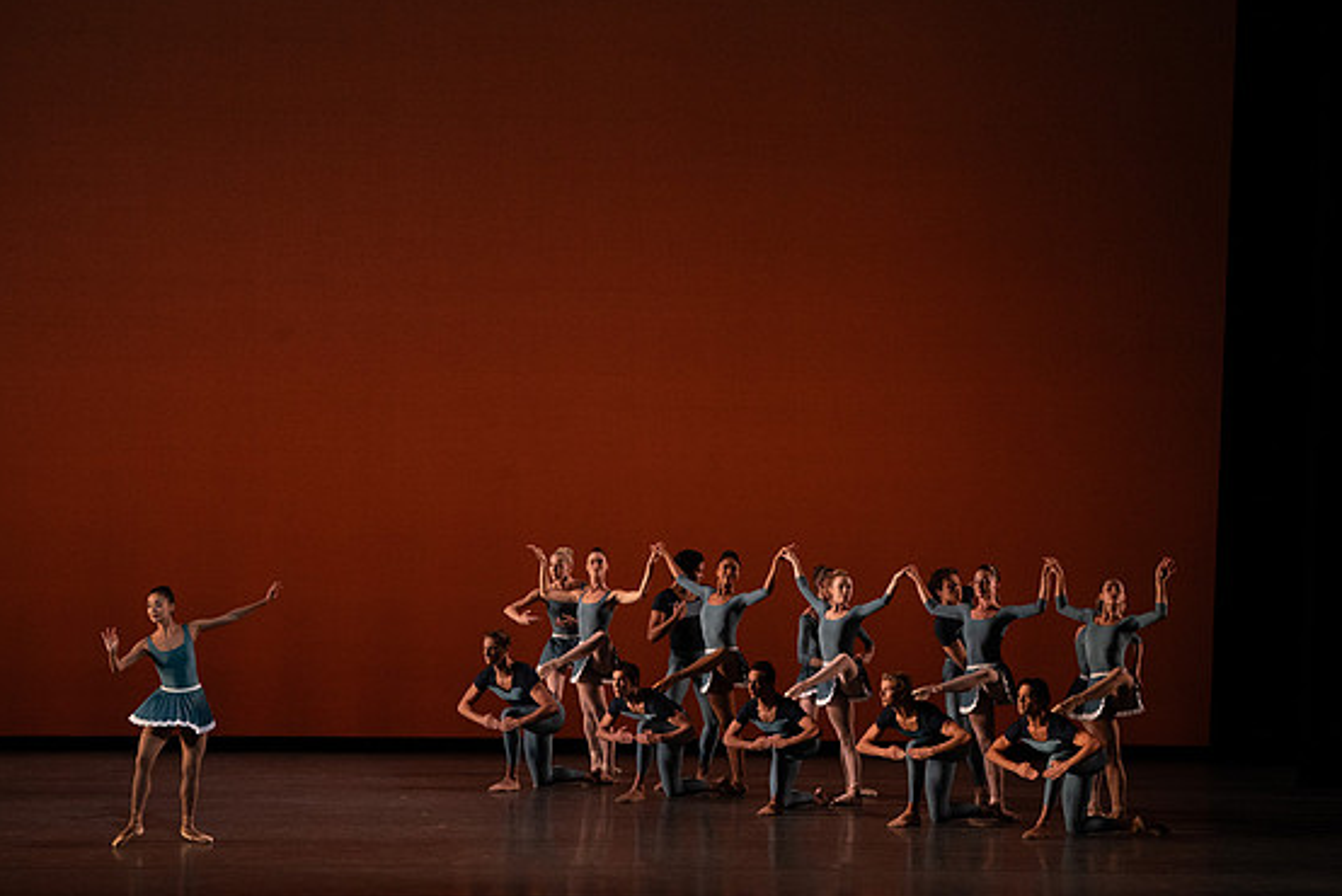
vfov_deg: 8.8
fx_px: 5855
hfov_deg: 13.1
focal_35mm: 157
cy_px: 454
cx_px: 656
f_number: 9
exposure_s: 1/400
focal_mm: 150
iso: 5000
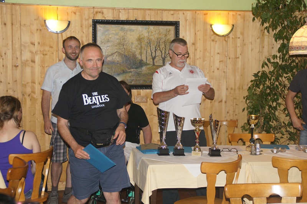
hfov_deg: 27.0
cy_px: 102
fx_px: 639
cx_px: 154
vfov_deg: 18.2
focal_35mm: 75
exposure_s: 1/80
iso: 500
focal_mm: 50
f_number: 4.5
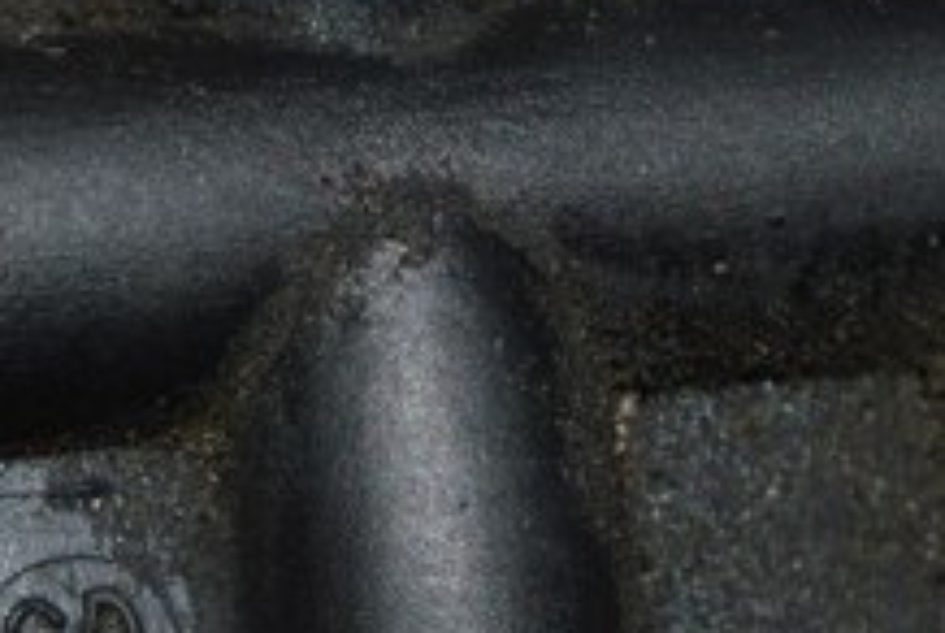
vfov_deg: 5.7
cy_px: 861
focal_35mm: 241
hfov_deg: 8.4
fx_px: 6347
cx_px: -286
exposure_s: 1/60
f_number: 8
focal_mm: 55
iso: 100
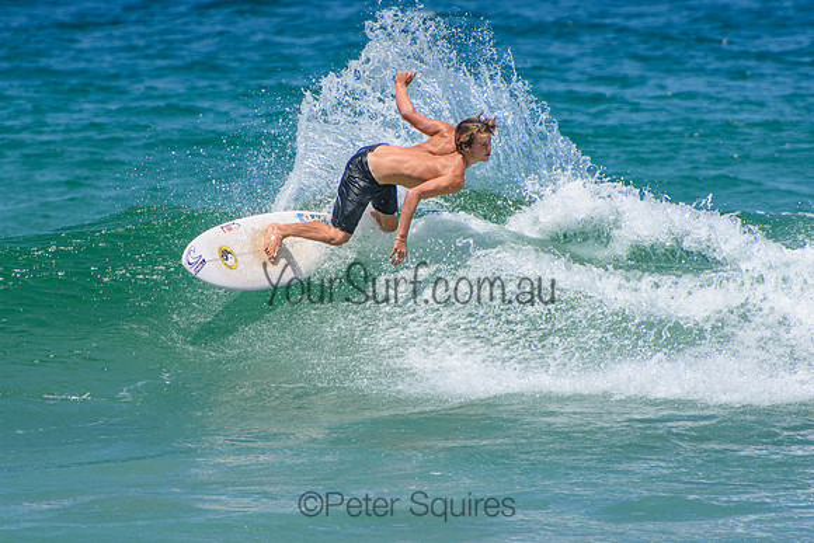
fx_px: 13569
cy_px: 272
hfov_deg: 3.4
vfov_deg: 2.3
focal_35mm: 600
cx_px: 407
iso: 320
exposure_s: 1/2000
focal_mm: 400
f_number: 5.6
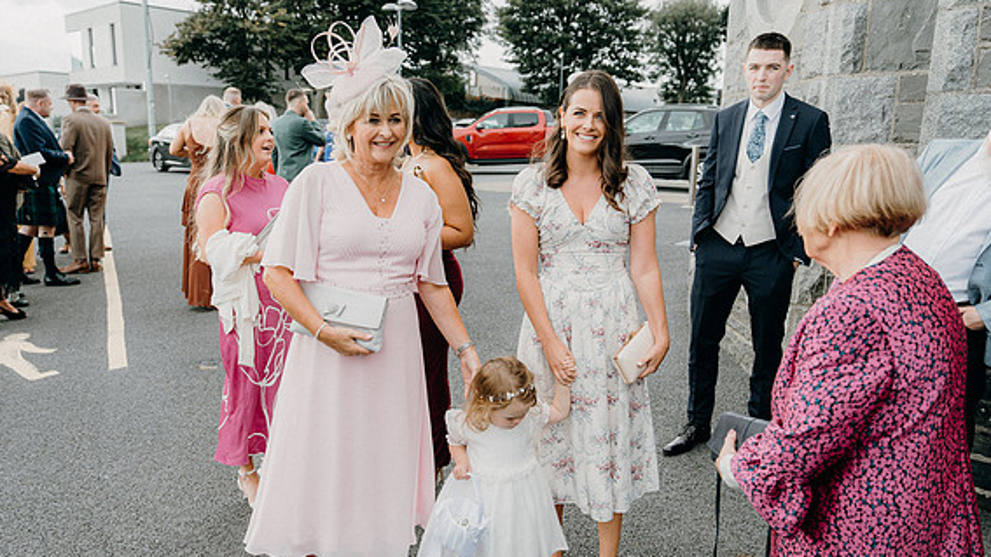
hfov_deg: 64.3
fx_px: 788
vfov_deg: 38.9
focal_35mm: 30
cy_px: 317
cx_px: 486
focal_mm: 28
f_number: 3.5
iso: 125
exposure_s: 1/200
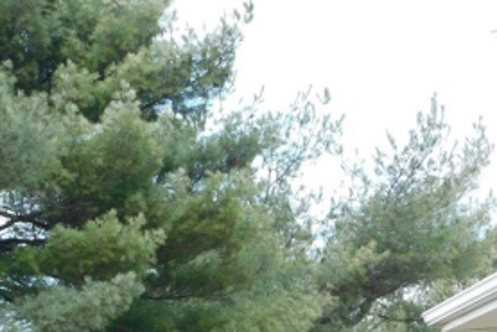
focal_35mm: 90
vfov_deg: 14.7
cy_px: 402
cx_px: 134
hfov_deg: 22.4
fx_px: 1243
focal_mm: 6.3
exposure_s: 1/200
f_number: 3.5
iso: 125
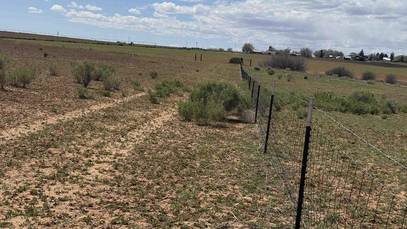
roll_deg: -4.8
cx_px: 206
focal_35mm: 53
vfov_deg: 22.6
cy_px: 142
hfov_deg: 39.2
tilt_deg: -10.9
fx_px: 572
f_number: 1.78
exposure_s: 1/7937
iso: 64
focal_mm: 6.76
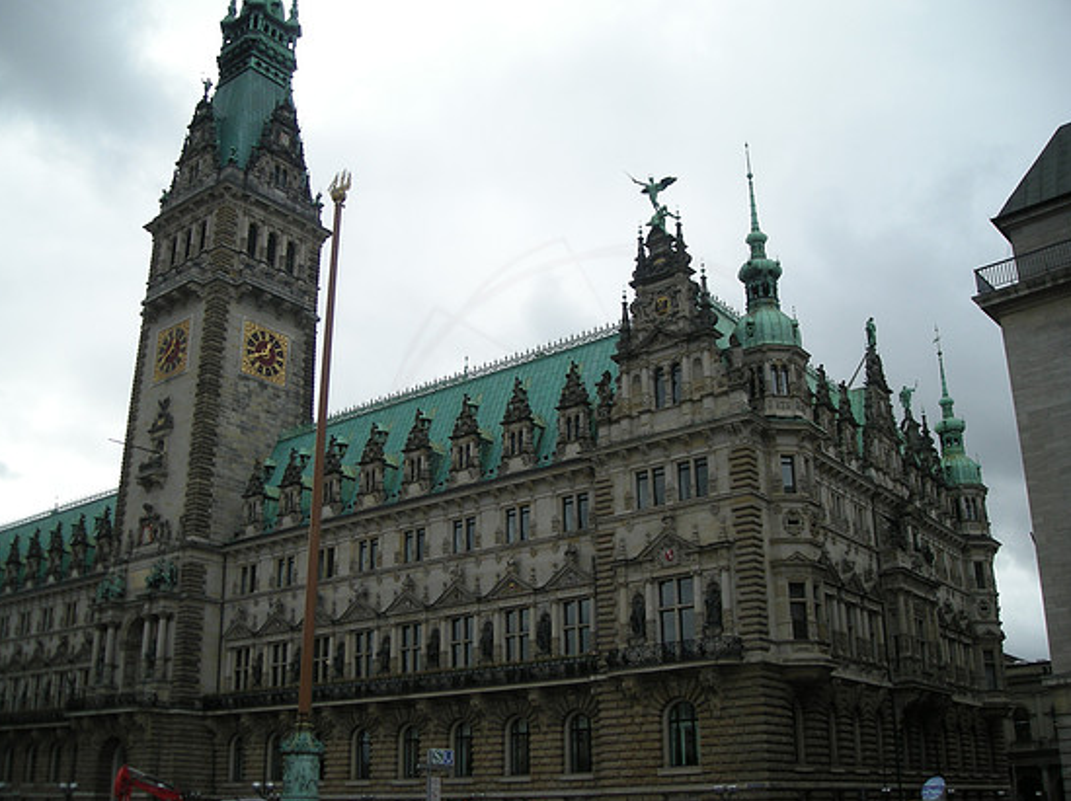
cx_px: 521
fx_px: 1144
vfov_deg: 38.6
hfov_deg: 50.2
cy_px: 408
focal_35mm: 37
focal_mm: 5.7
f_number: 5.7
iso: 50
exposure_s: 1/136
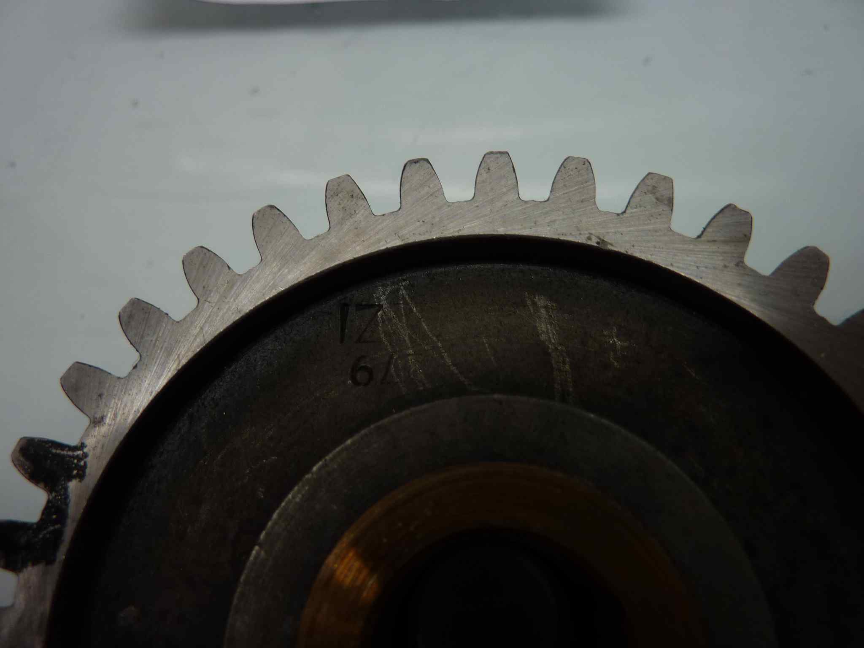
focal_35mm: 25
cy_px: 324
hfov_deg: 69.4
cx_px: 432
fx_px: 624
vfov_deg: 54.9
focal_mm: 4.1
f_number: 3.3
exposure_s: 1/40
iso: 80
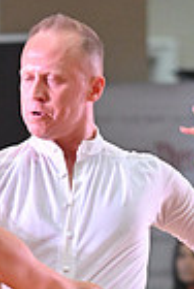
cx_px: 3
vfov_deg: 2.6
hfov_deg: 1.8
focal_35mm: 786
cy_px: 392
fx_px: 6322
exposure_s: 1/400
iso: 4000
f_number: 4
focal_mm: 190
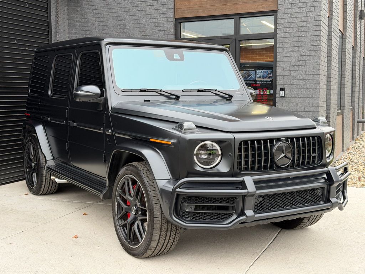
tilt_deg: -4.2
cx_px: 182
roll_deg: +0.4
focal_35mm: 48
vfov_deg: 30.3
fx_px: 506
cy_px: 137
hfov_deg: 39.7
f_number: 1.78
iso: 80
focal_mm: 6.76
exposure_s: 1/121
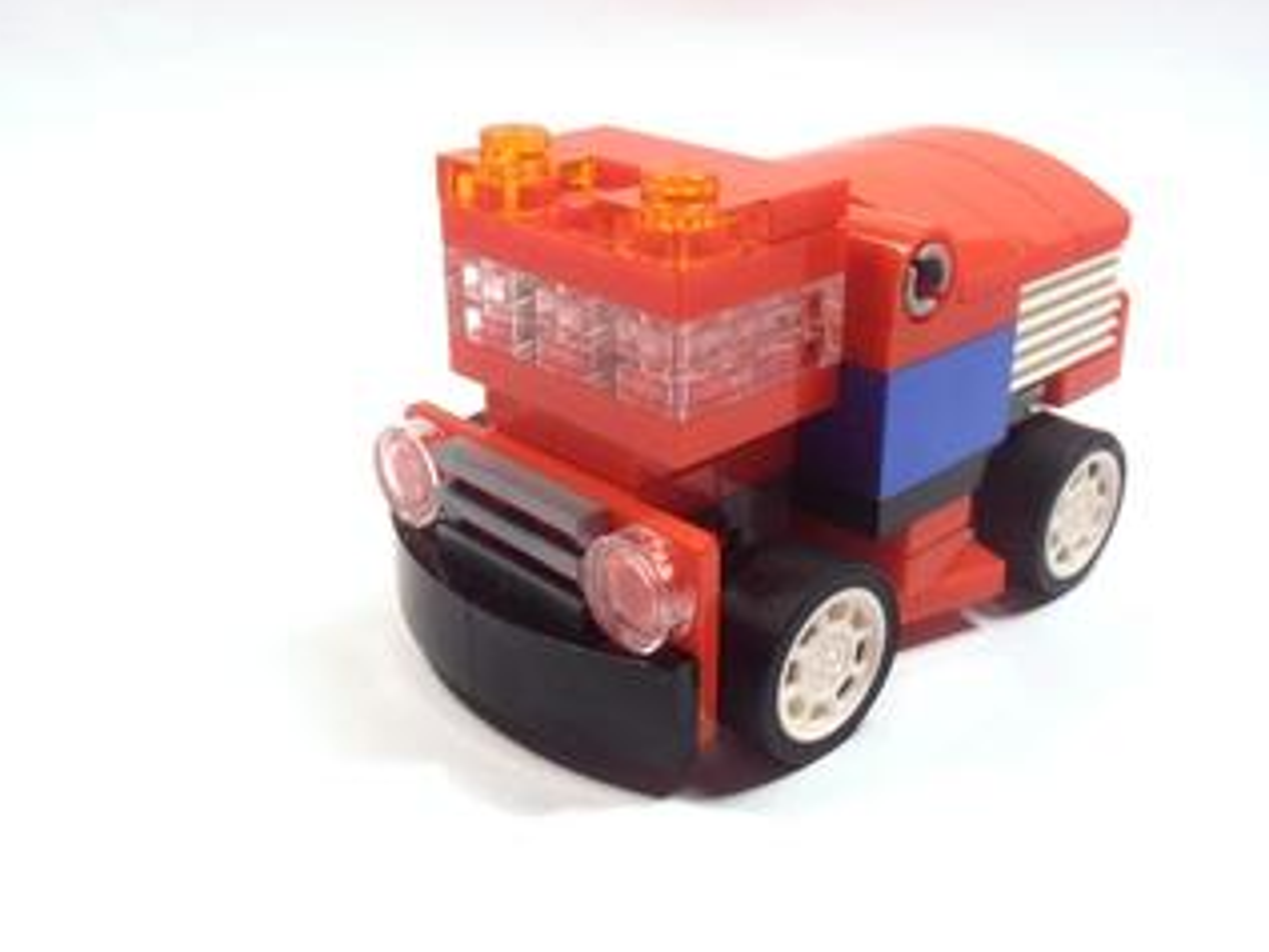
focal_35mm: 42
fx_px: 1540
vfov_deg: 34.4
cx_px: 689
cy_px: 460
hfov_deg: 44.7
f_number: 3.9
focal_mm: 6.61
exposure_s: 1/40
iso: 80
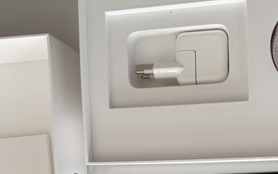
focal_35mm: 45
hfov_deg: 43.5
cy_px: 175
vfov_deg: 27.0
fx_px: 341
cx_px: 193
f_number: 1.78
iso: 80
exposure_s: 1/313
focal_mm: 6.76
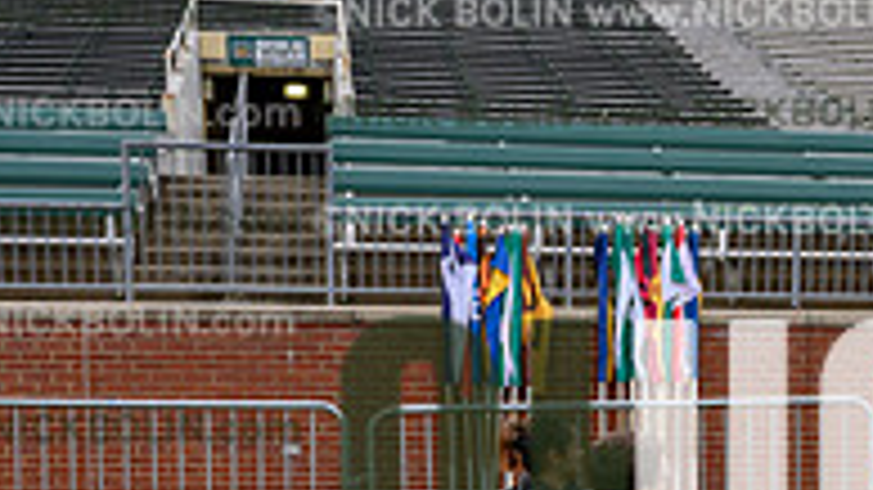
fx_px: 1736
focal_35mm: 75
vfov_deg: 15.7
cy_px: 533
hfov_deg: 27.8
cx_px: 657
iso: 125
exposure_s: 1/320
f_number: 4
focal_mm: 24
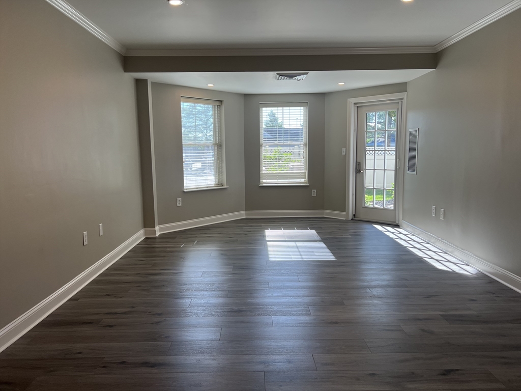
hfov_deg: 67.3
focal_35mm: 26
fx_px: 391
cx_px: 260
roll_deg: +1.3
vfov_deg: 53.1
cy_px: 196
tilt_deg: -6.3
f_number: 1.5
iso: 50
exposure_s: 1/365
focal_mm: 5.7
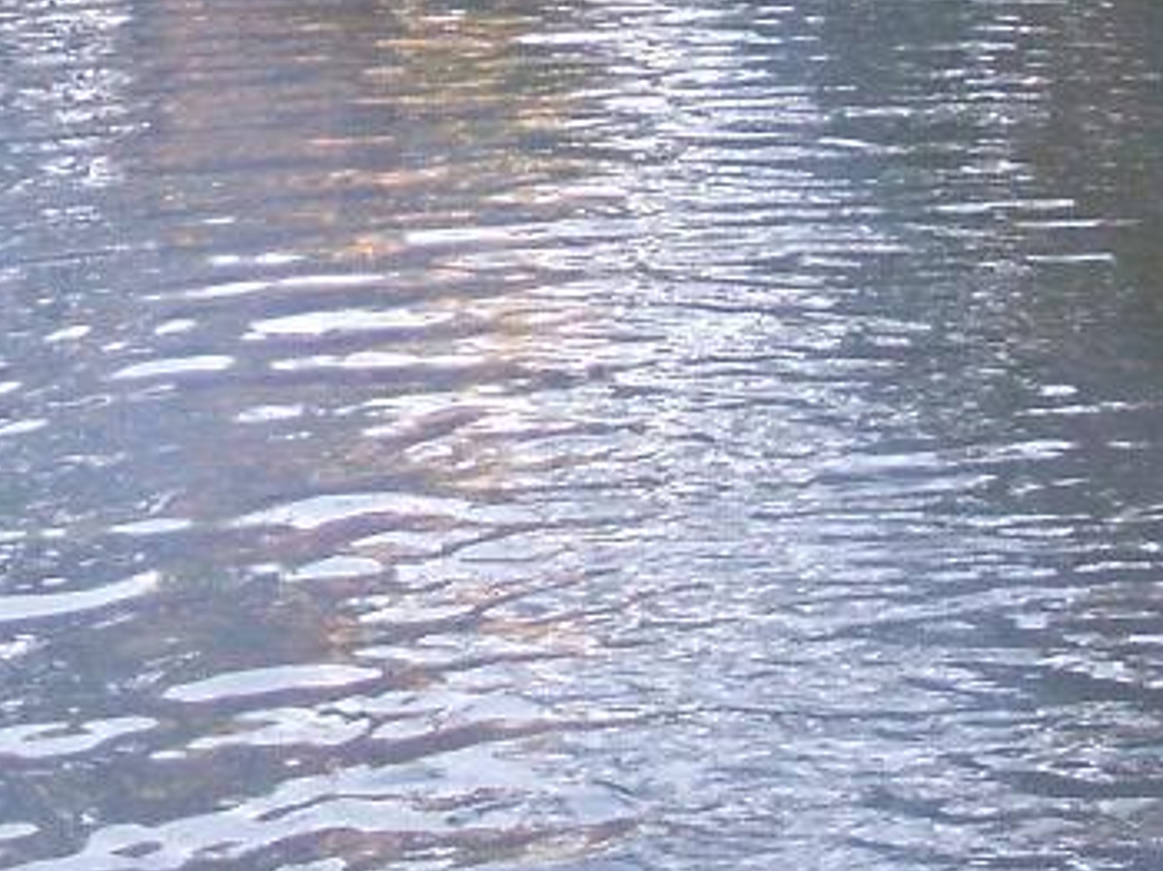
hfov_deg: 13.9
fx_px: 4700
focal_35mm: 140
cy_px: -482
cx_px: 13
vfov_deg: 10.2
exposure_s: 1/60
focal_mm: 8
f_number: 2.8
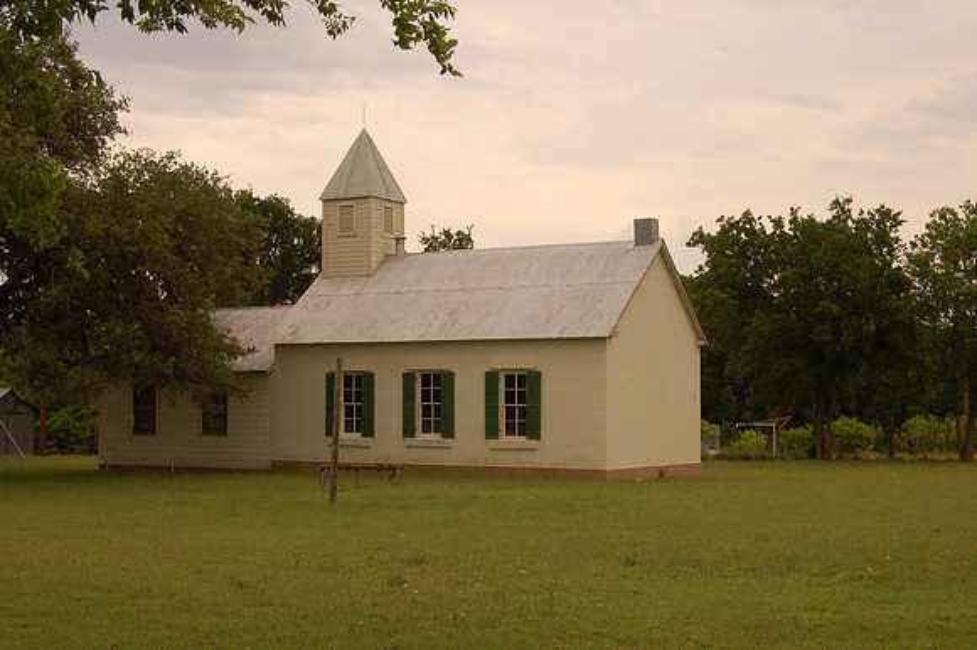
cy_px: 325
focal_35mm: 52
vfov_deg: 25.7
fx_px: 1424
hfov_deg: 37.9
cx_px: 488
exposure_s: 1/250
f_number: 14
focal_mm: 35
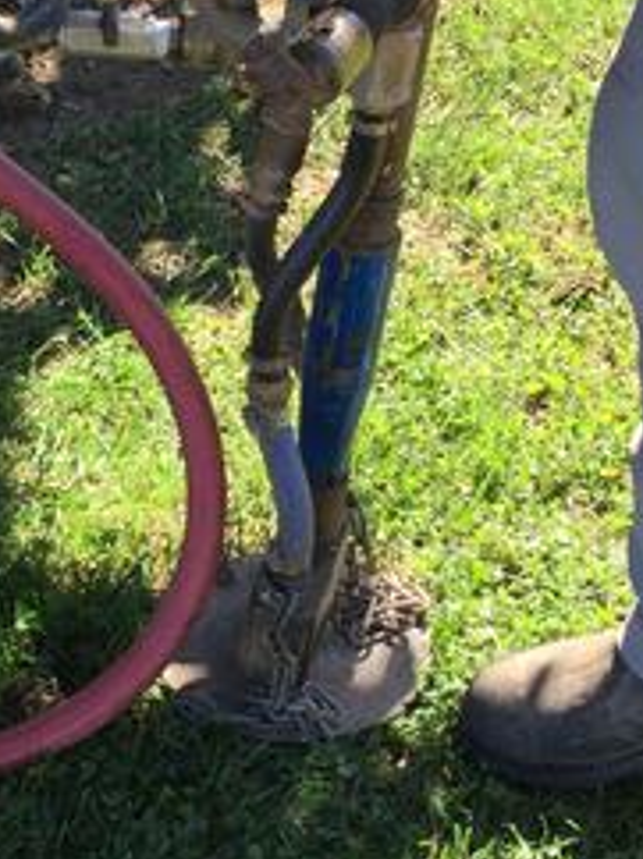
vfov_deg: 23.3
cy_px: 359
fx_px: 2084
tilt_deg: -33.0
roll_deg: +0.3
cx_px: 211
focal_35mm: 84
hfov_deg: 17.5
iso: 32
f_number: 2.2
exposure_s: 1/455
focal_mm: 4.15
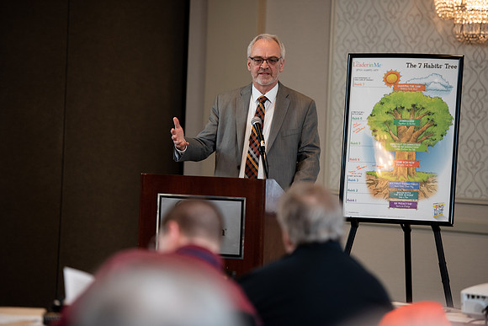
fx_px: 2169
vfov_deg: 8.6
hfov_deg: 12.8
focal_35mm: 160
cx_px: 244
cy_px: 163
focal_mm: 160
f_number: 3.2
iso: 1250
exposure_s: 1/200
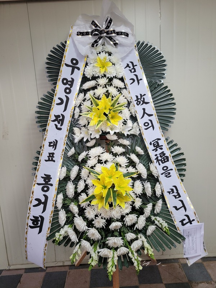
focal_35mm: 26
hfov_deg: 53.1
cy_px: 144
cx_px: 108
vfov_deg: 67.3
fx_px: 216
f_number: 1.8
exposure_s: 1/120
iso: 160
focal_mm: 5.4
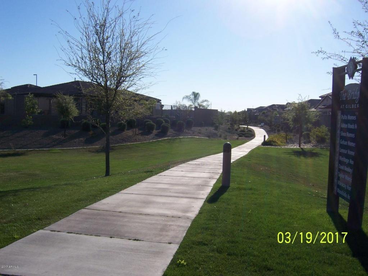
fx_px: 383
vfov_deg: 39.6
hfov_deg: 51.4
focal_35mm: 36
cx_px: 184
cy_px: 138
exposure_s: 1/800
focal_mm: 6.2
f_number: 4.5
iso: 80
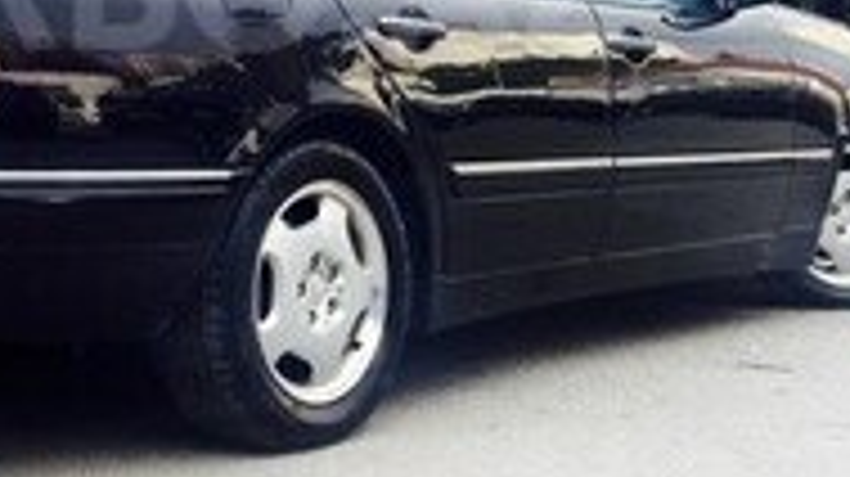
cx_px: 166
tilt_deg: +3.5
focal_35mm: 83
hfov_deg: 25.2
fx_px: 1869
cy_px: -18
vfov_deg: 14.3
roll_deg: +0.7
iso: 32
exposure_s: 1/353
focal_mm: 4.15
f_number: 2.2
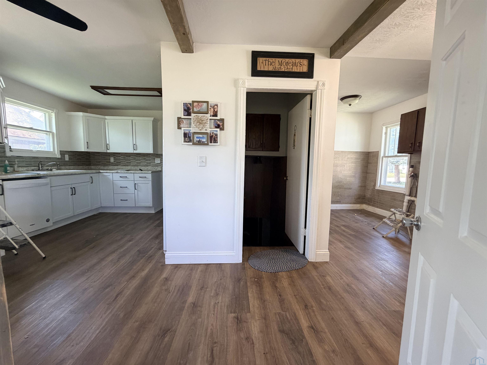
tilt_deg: -5.9
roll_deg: -0.1
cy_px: 182
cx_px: 244
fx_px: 197
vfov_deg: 85.7
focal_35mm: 14
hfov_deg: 102.1
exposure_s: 1/120
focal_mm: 2.22
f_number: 2.2
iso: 320
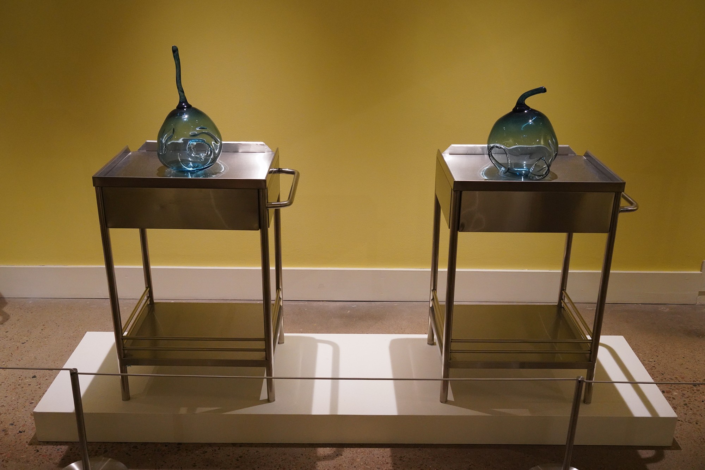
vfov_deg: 36.9
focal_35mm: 36
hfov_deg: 53.1
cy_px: 235
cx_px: 352
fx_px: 705
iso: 6400
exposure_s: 1/100
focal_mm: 36
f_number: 8
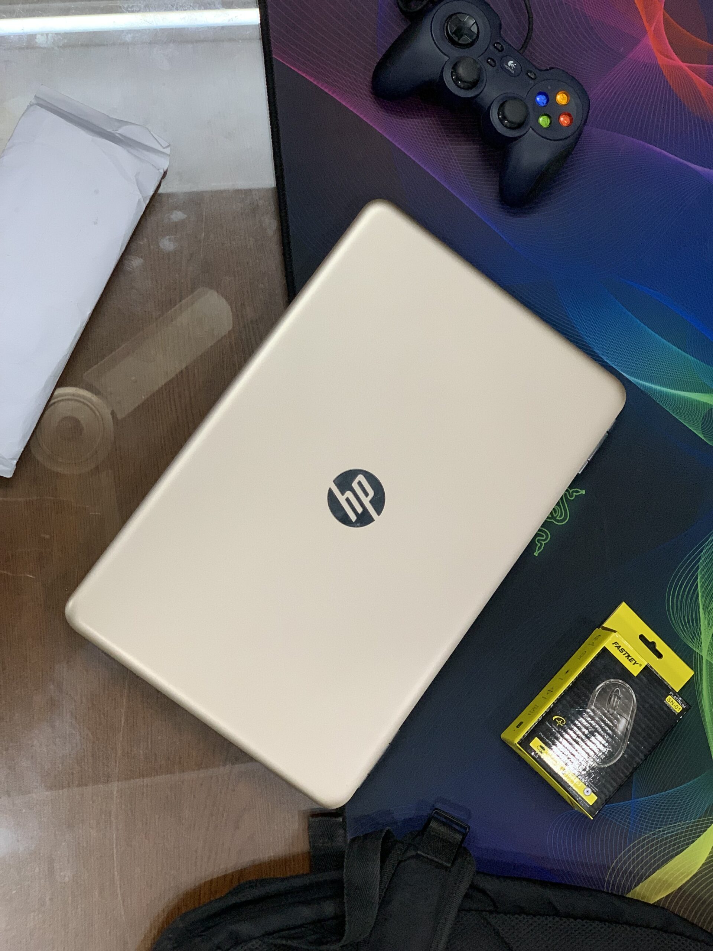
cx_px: 356
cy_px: 476
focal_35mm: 52
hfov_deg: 28.0
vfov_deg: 36.8
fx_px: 1428
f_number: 2.4
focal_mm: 6
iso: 125
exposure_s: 1/119
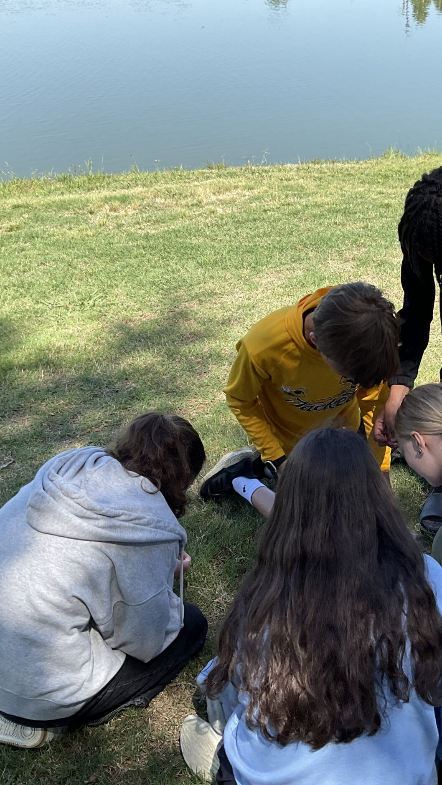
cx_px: 391
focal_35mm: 43
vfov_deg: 47.4
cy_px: 396
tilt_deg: -29.4
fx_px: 896
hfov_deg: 26.8
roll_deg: +0.0
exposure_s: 1/599
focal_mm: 3
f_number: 1.8
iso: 16
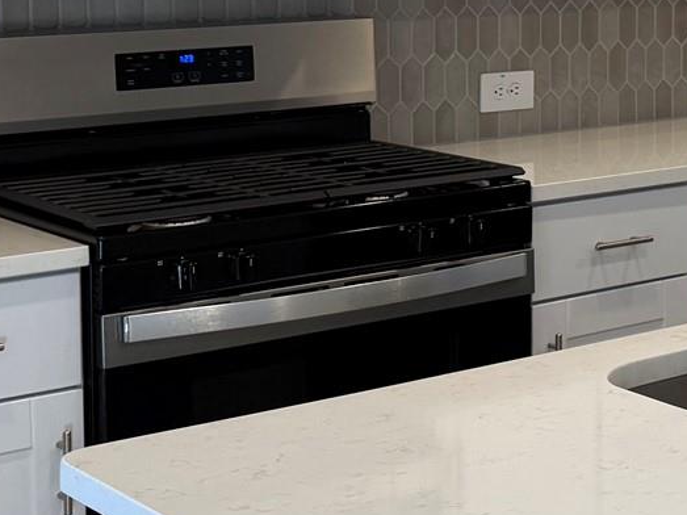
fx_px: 1865
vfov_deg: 15.4
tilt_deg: -1.6
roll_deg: +0.5
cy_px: -35
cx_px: 933
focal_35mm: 94
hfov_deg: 19.1
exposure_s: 1/120
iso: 100
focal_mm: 6.76
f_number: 1.78
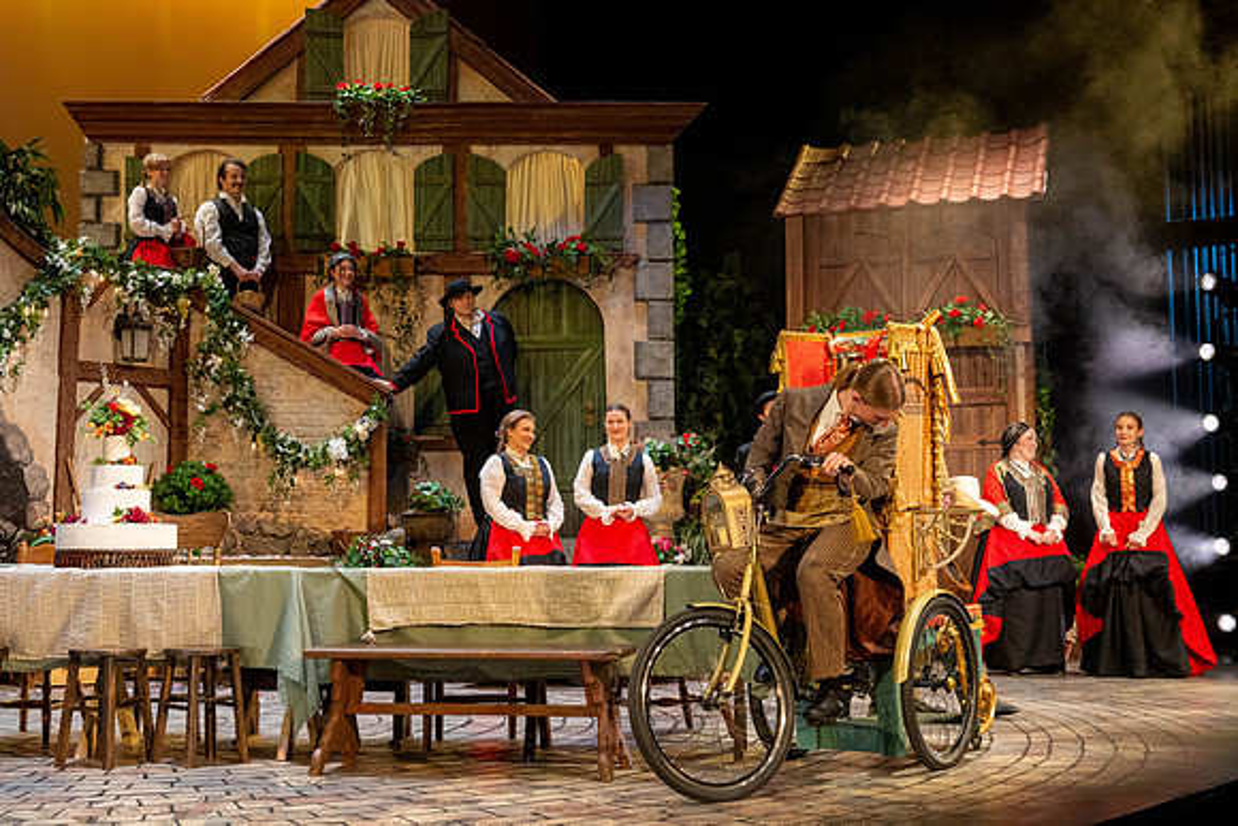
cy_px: 413
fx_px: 1651
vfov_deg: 28.1
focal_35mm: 48
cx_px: 619
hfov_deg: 41.1
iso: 1600
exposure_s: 1/160
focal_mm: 48
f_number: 5.6
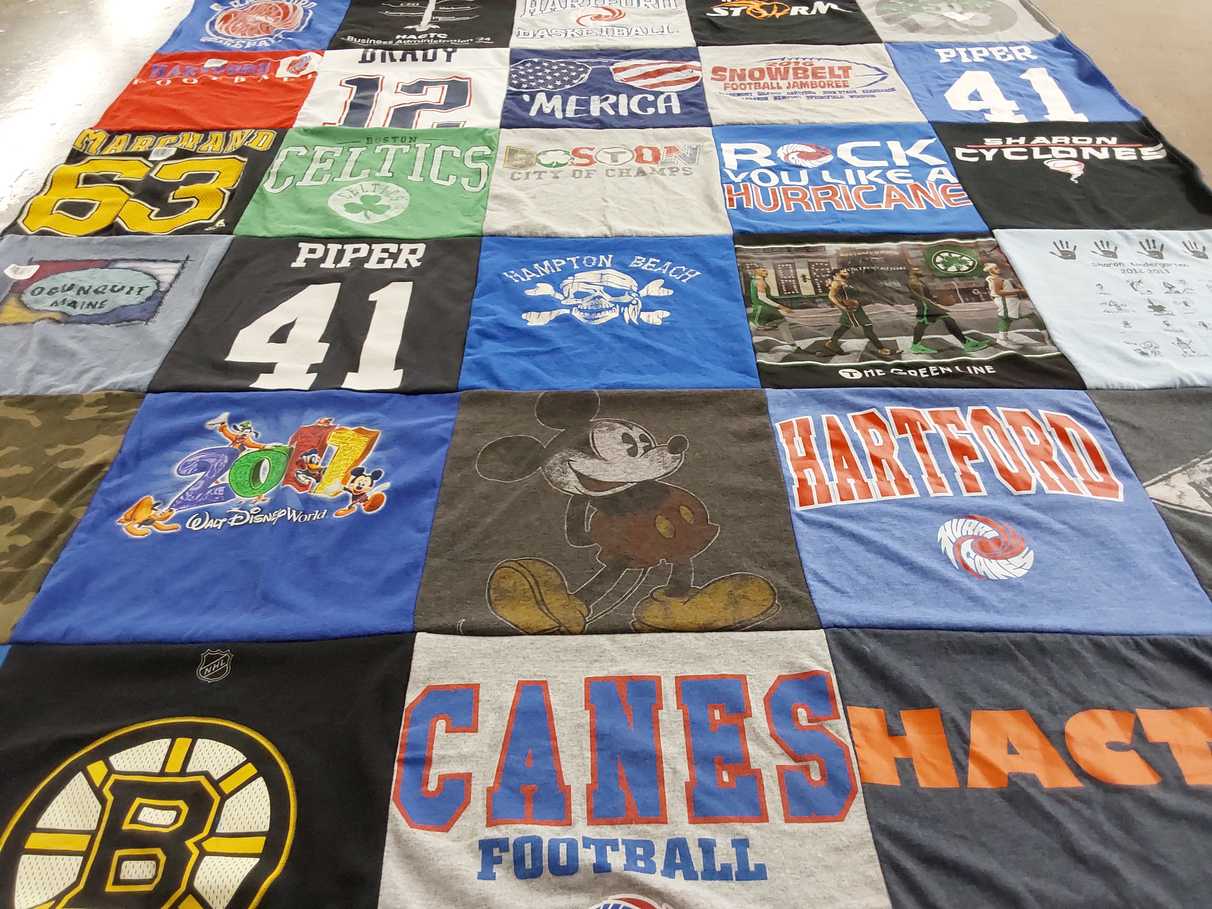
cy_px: 454
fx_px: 980
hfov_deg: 63.4
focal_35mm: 28
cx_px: 606
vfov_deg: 49.7
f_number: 1.9
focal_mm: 2.91
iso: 200
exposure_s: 1/60
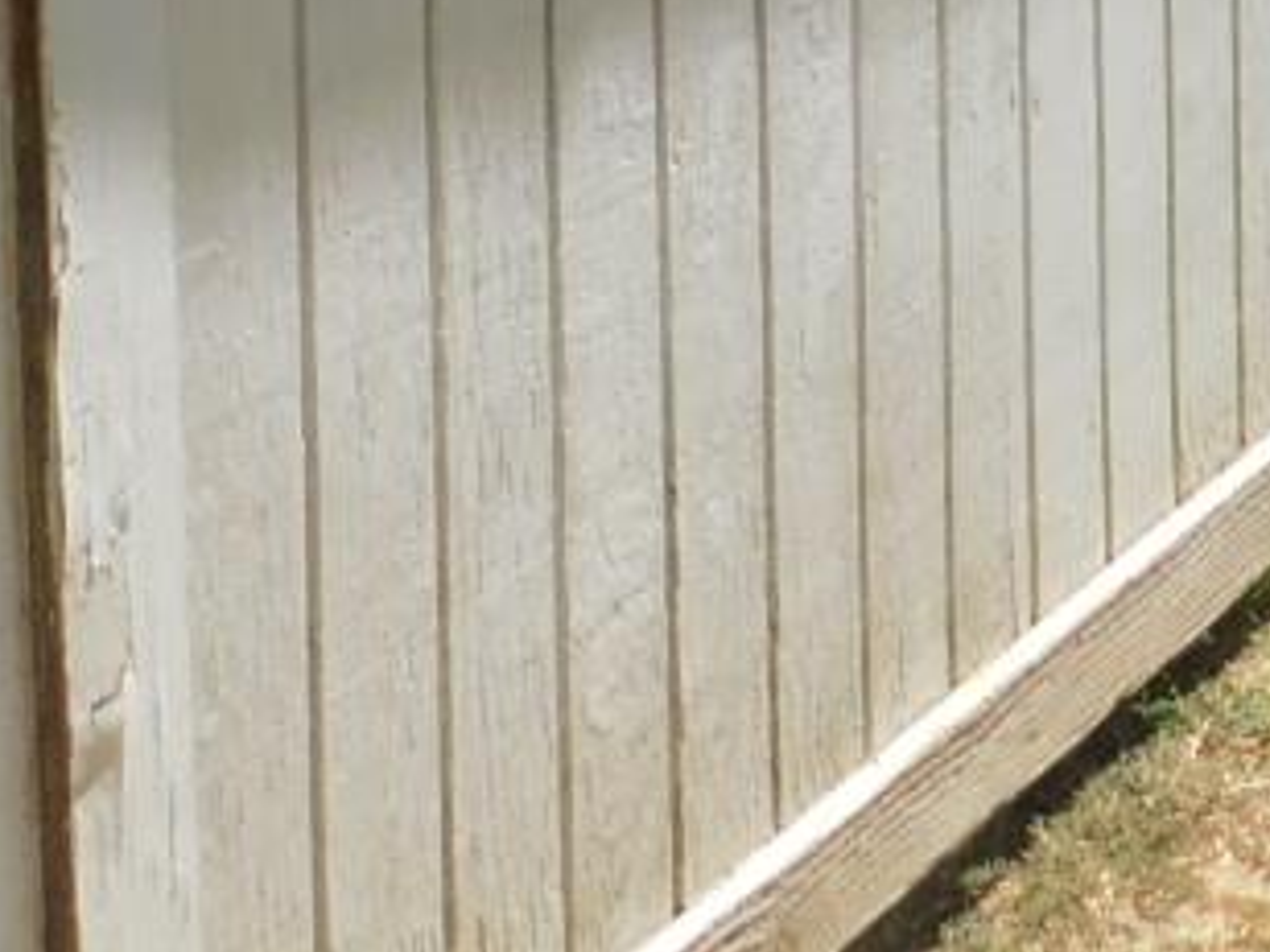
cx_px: 1365
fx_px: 4109
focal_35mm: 112
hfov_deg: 17.1
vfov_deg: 11.3
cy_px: -1210
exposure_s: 1/1250
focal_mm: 4
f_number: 3
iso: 125
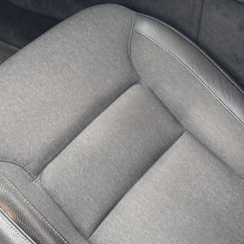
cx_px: 24
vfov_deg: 21.5
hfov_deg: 22.2
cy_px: -27
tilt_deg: -37.0
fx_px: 606
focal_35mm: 76
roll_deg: +1.7
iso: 320
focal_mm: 6.76
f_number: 1.78
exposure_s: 1/60
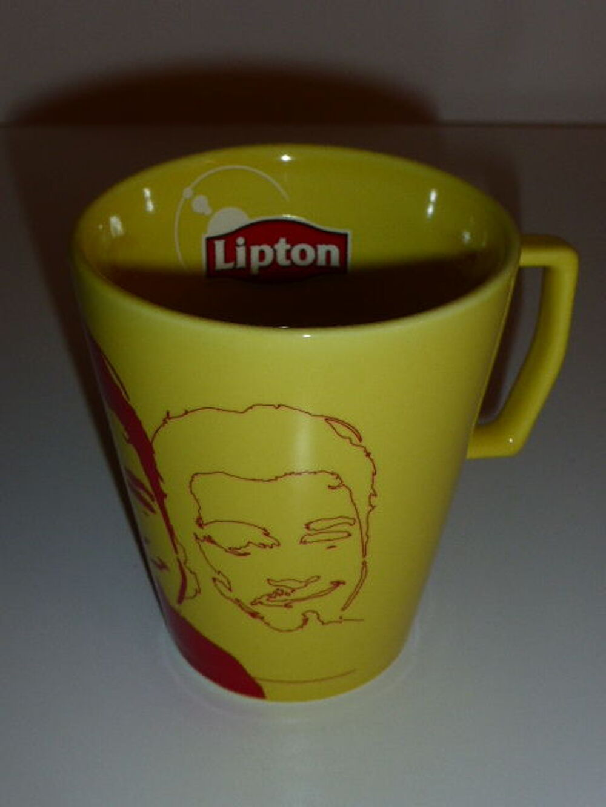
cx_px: 303
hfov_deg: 27.5
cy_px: 404
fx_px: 1237
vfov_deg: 36.2
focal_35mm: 53
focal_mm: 9
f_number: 4.4
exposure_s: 1/60
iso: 200
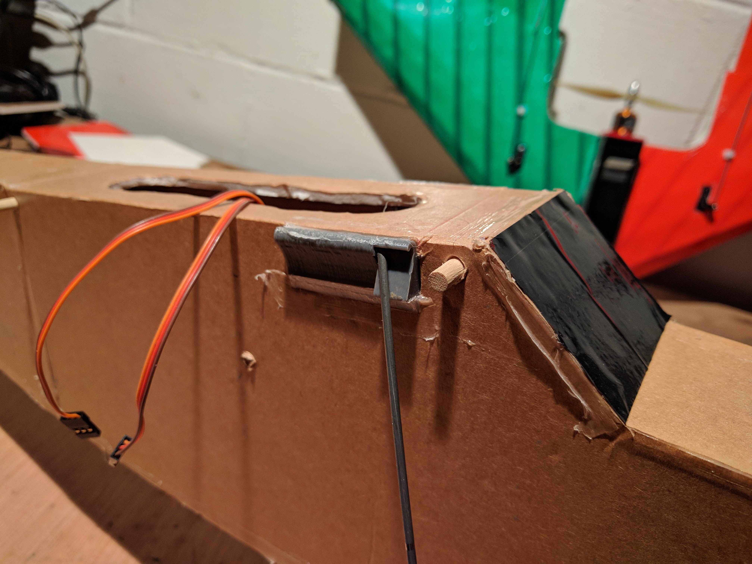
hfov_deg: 67.3
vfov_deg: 53.1
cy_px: 282
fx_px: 565
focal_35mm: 26
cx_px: 376
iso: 257
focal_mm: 4.67
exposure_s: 1/118
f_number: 2
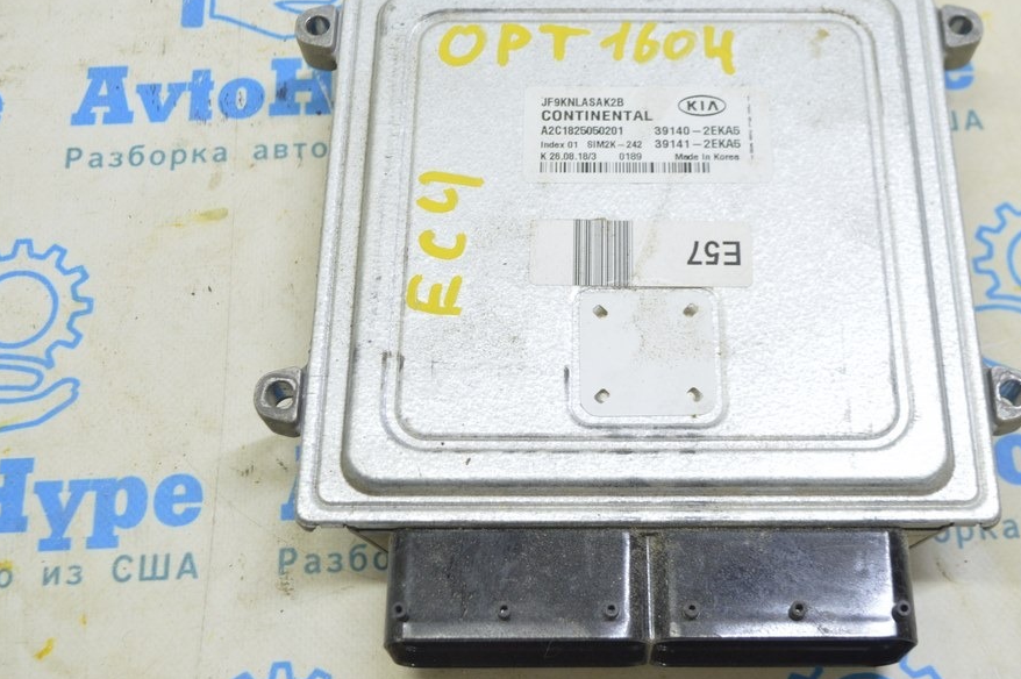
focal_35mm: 49
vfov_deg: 27.4
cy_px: 289
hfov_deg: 40.3
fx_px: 1389
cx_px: 573
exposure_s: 1/20
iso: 400
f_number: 5.6
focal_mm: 28
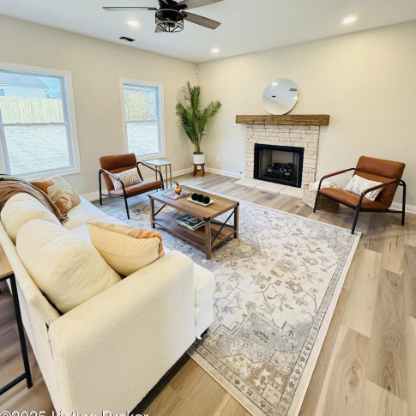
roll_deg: -0.5
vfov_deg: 82.5
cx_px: 212
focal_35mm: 17
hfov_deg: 84.0
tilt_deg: -8.5
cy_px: 157
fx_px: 231
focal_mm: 2.22
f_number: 2.2
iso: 500
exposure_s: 1/120
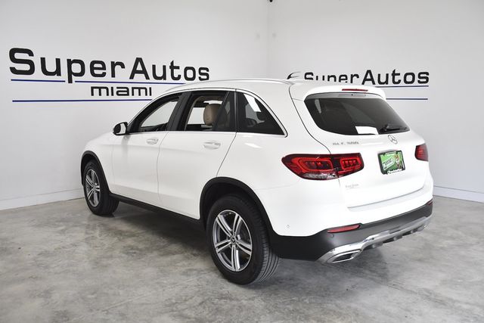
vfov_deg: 40.0
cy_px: 162
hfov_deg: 57.2
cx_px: 242
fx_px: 444
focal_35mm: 33
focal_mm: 22
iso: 1250
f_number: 4
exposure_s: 1/1600
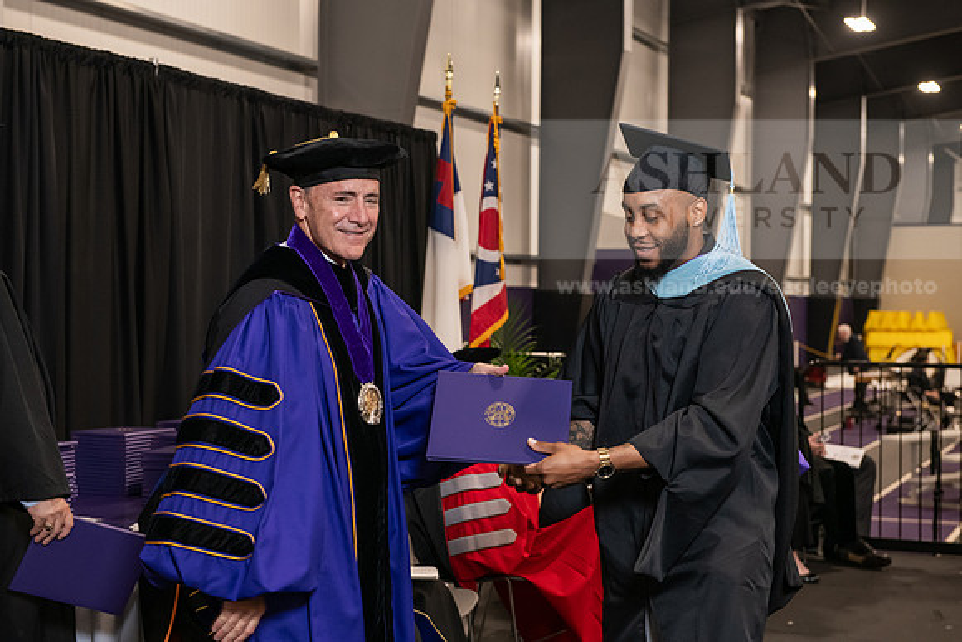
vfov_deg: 21.9
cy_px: 321
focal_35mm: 62
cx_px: 481
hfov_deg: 32.4
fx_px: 1657
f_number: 5
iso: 2000
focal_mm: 62
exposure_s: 1/125
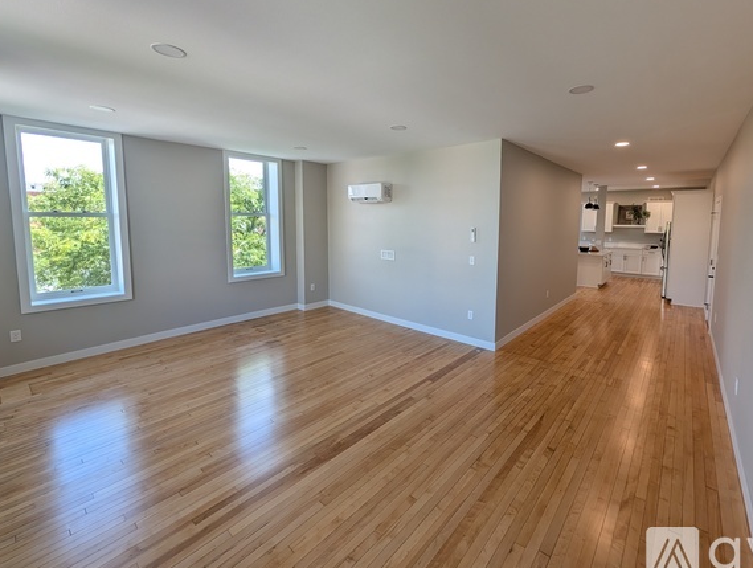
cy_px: 249
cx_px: 421
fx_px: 305
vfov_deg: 85.5
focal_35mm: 14
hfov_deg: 101.5
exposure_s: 1/197
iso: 64
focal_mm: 2.02
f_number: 1.7
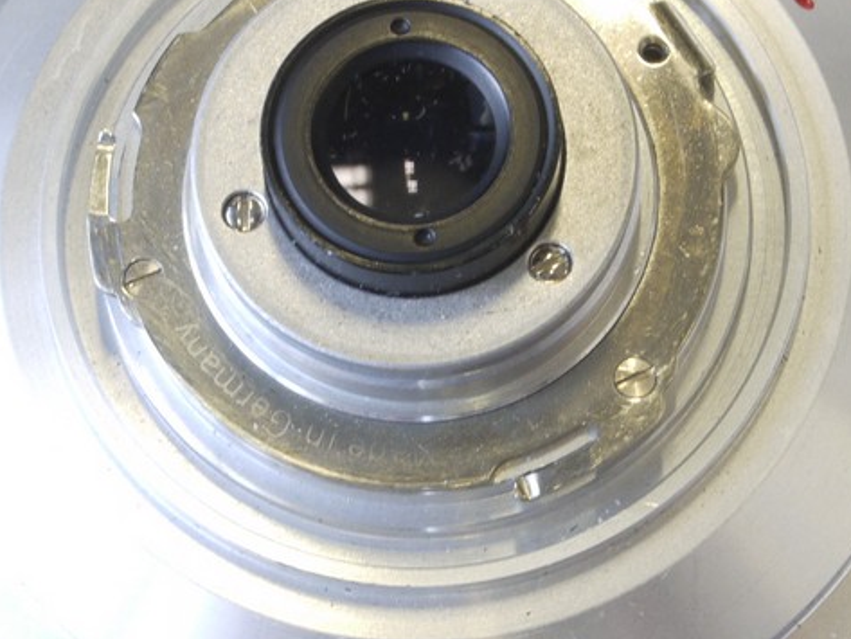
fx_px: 3369
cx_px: 488
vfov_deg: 10.8
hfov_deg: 14.4
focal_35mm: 137
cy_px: 383
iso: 400
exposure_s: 1/6
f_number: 13
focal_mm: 27
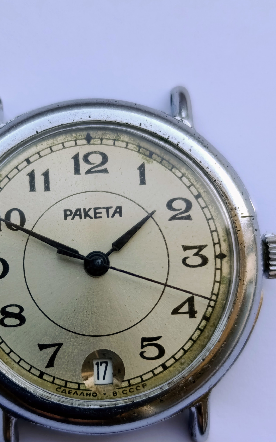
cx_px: 103
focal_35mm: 66
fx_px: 794
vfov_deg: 30.9
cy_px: 281
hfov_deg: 19.7
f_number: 1.6
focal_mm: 6.14
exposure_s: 1/99.9
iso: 100
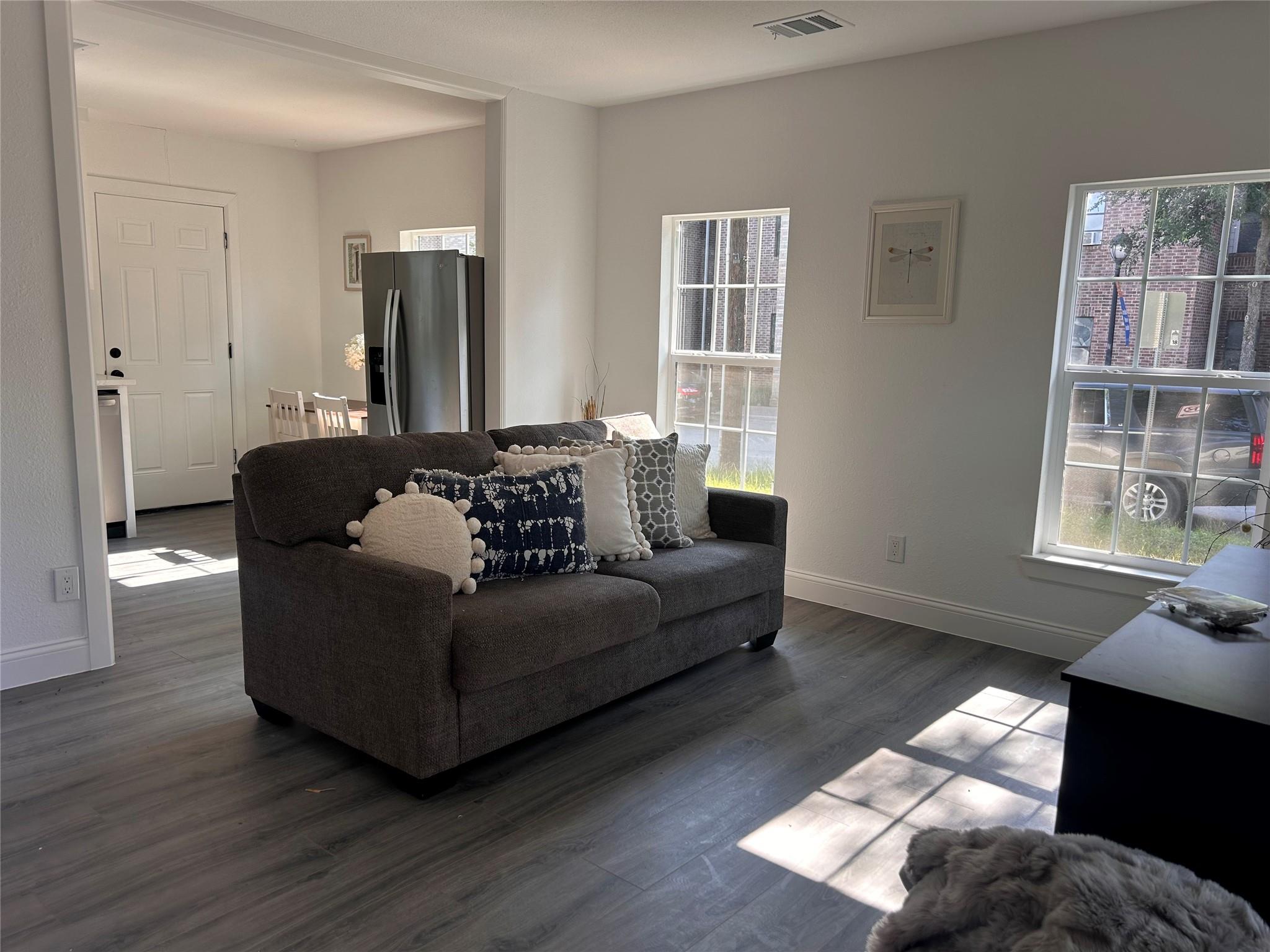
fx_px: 954
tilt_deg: -9.5
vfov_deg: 53.1
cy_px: 476
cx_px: 635
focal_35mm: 26
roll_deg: -1.6
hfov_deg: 67.3
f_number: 1.5
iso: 40
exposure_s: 1/121
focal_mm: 5.7
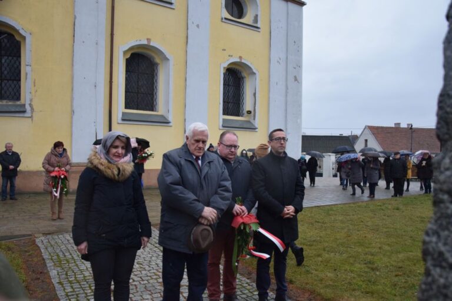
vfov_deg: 41.7
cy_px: 150
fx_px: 395
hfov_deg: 59.5
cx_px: 226
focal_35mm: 32
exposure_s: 1/1000
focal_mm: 21
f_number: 4
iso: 720
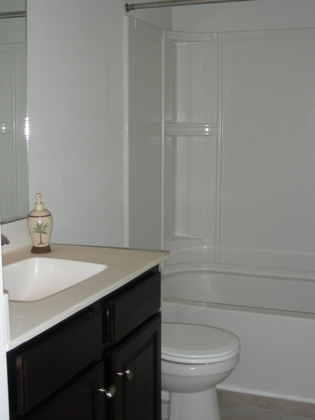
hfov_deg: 30.3
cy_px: 210
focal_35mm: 48
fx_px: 582
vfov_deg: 39.7
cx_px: 158
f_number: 3.5
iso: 50
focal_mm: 8
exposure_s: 1/60.1
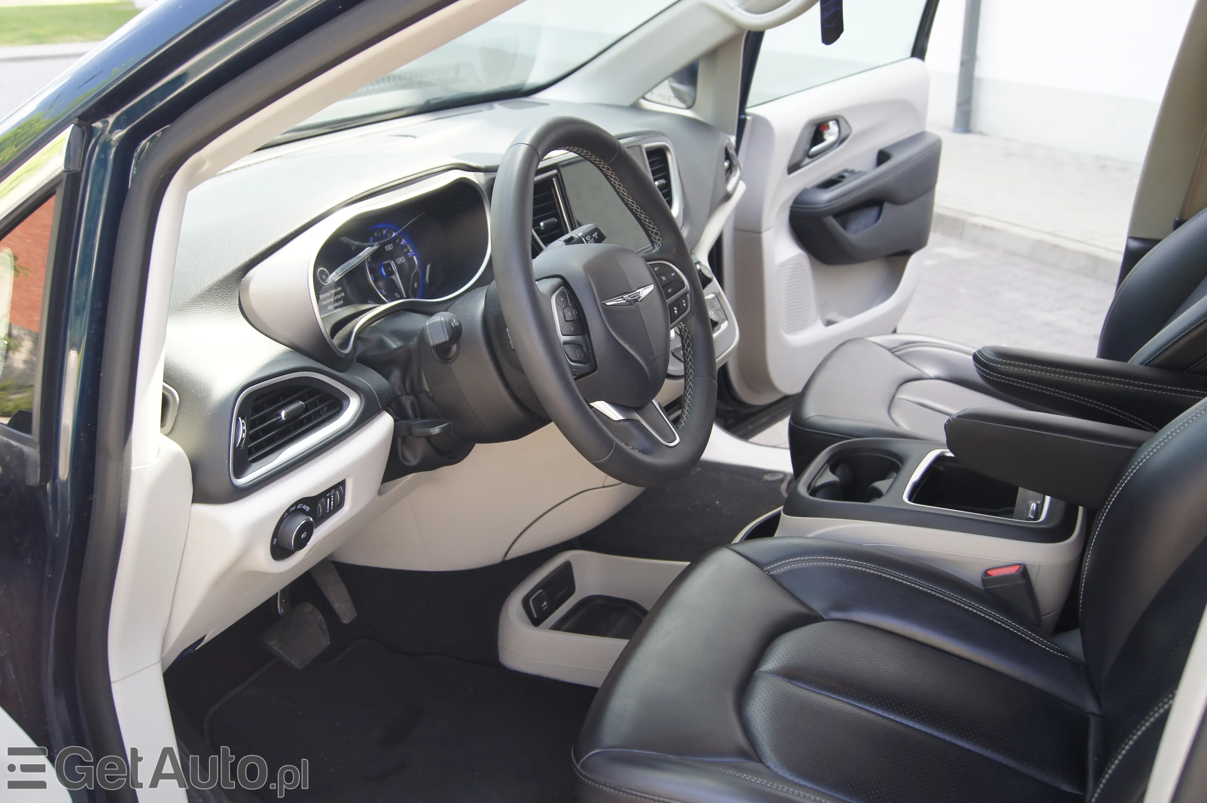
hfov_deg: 57.2
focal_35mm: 33
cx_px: 604
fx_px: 1106
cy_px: 402
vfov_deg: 39.9
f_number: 4.5
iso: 100
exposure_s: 1/50
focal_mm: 22
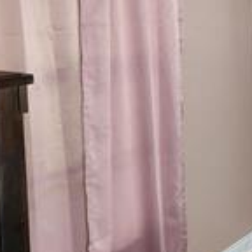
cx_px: 397
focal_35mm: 51
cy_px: 26
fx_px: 420
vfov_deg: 31.8
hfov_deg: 24.3
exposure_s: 1/60
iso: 160
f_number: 2.2
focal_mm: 2.2
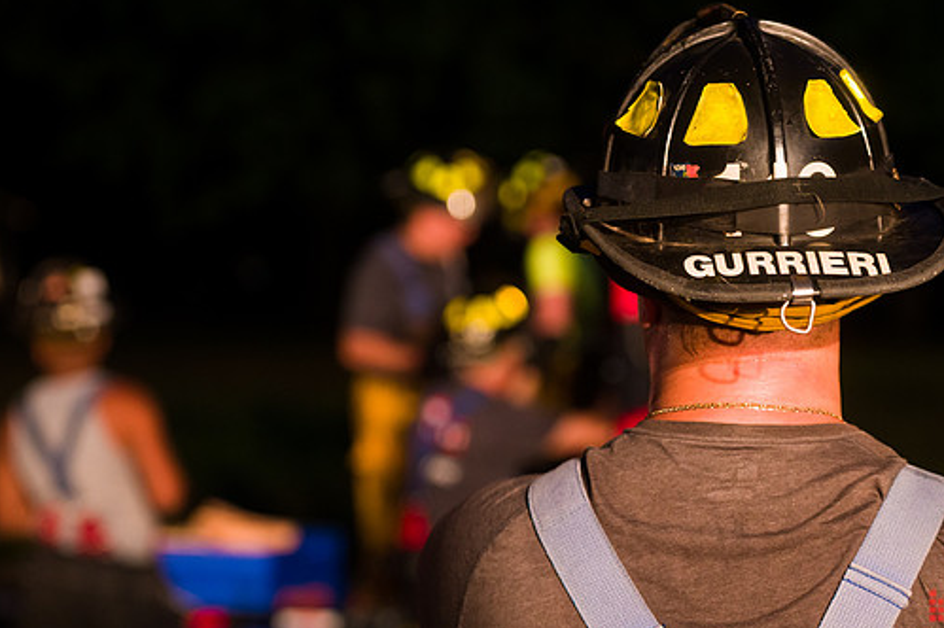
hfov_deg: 19.1
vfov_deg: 12.8
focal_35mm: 107
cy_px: 323
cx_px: 515
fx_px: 2804
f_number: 3.2
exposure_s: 1/125
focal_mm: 92
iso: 3200
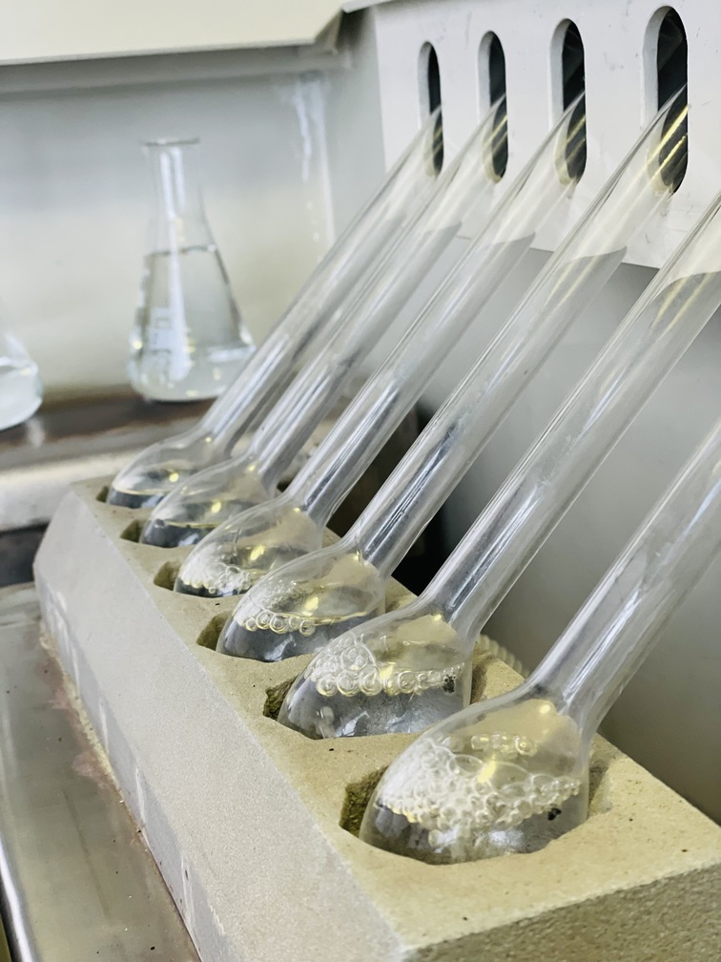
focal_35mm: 52
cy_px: 481
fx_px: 1444
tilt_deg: -14.3
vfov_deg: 36.8
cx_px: 360
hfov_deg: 28.0
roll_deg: +4.7
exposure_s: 1/100
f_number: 2
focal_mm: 6
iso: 250
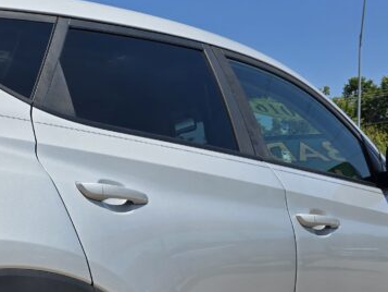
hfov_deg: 27.3
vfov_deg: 21.5
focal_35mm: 66
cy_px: 294
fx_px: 740
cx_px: -22
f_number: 1.7
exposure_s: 1/1343
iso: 12
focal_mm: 6.3
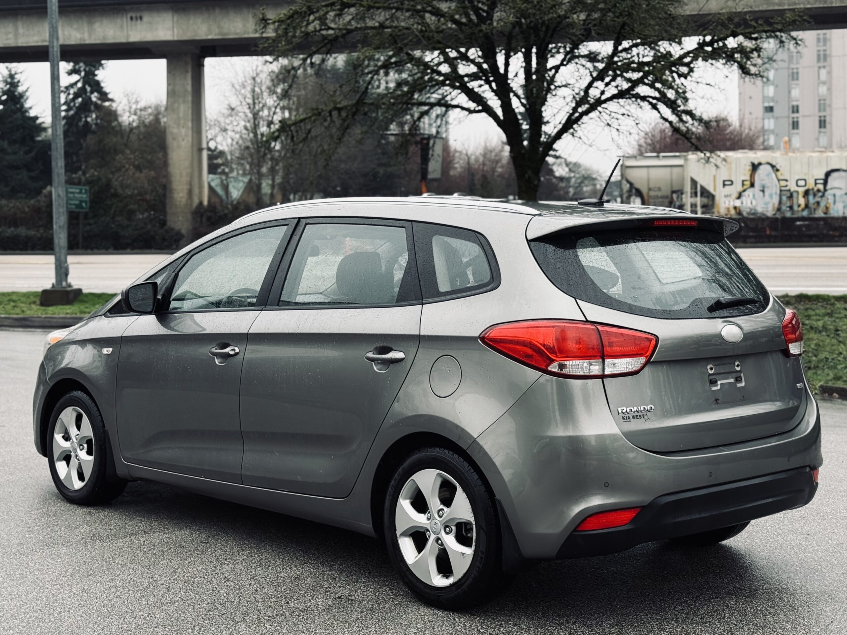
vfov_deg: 30.3
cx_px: 424
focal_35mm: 48
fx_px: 1174
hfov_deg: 39.7
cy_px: 318
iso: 100
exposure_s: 1/503
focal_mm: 6.76
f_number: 1.78
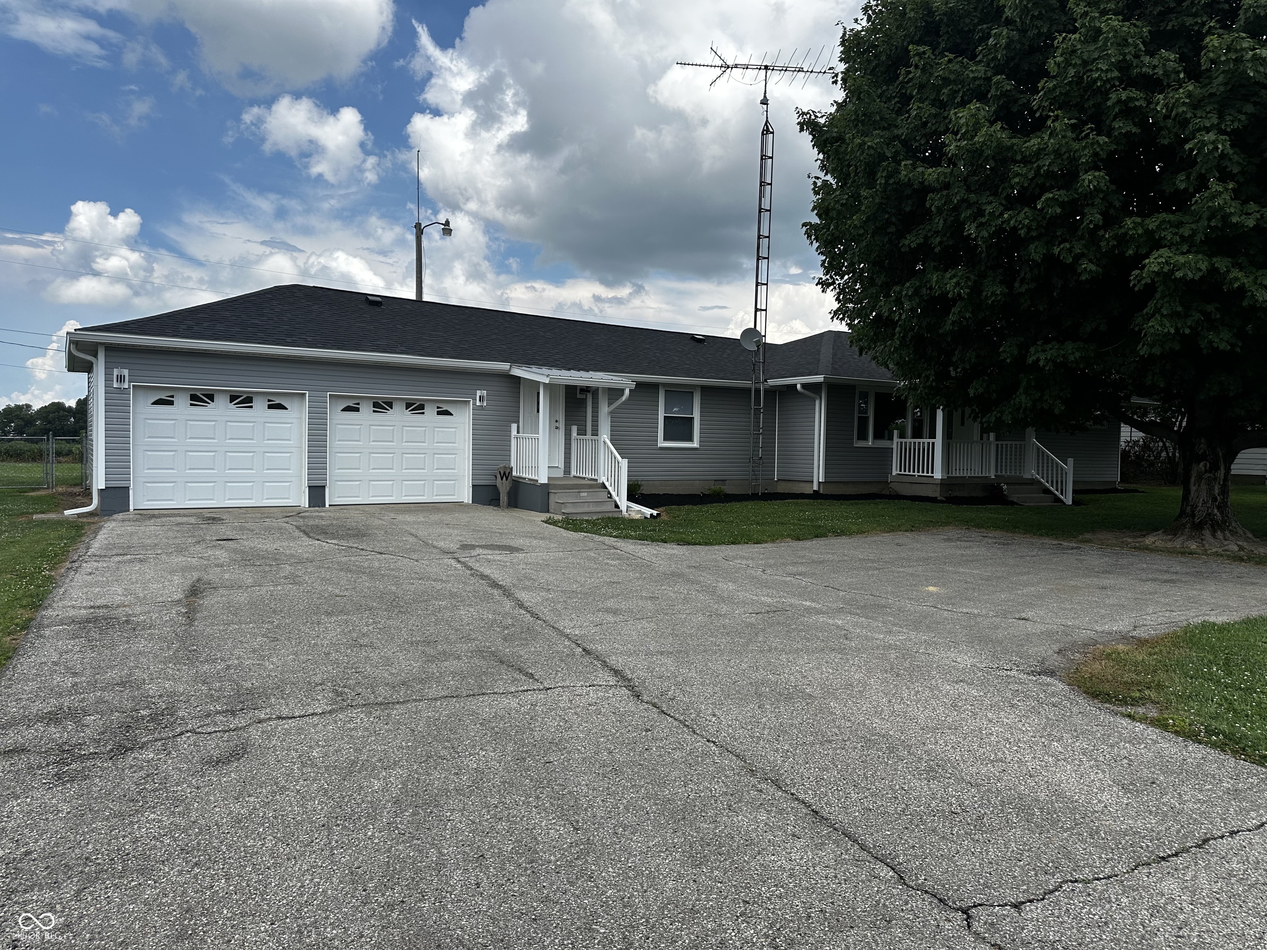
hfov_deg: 71.6
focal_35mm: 24
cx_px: 634
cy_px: 475
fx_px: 878
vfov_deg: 56.8
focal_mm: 6.86
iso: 80
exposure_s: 1/3597
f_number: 1.78
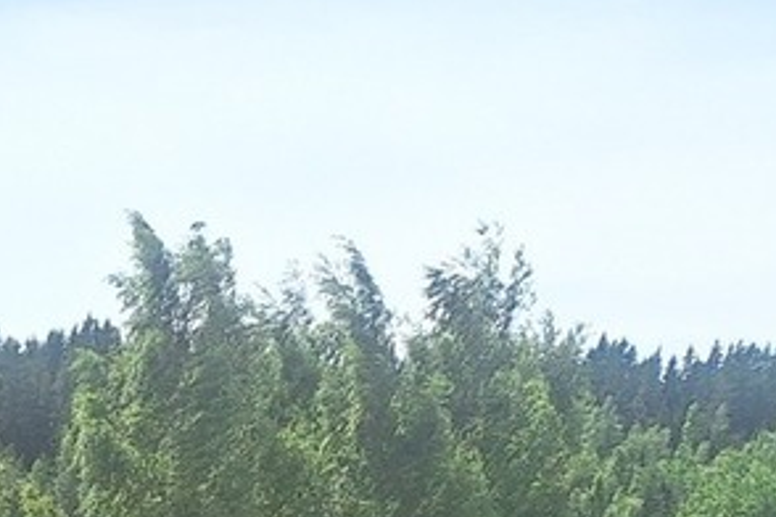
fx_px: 2522
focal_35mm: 117
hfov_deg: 14.3
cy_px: 1401
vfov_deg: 9.7
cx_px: -834
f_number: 1.8
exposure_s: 1/2519
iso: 40
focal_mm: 5.54
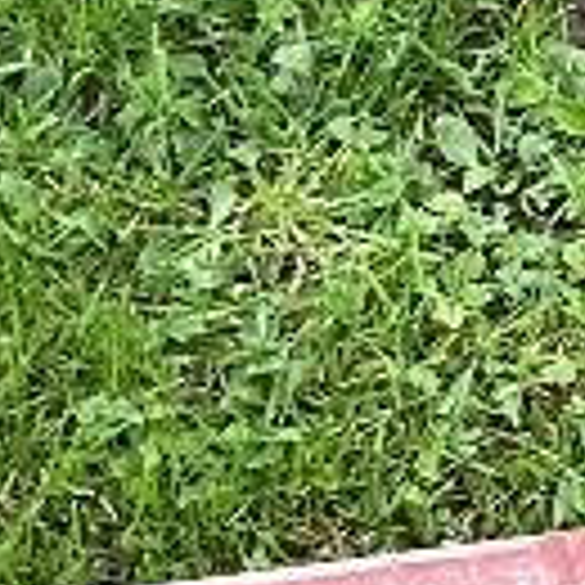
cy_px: 374
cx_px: 626
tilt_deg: -54.9
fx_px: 4512
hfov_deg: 7.4
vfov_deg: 7.4
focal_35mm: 236
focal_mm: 3
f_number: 1.8
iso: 32
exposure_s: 1/100
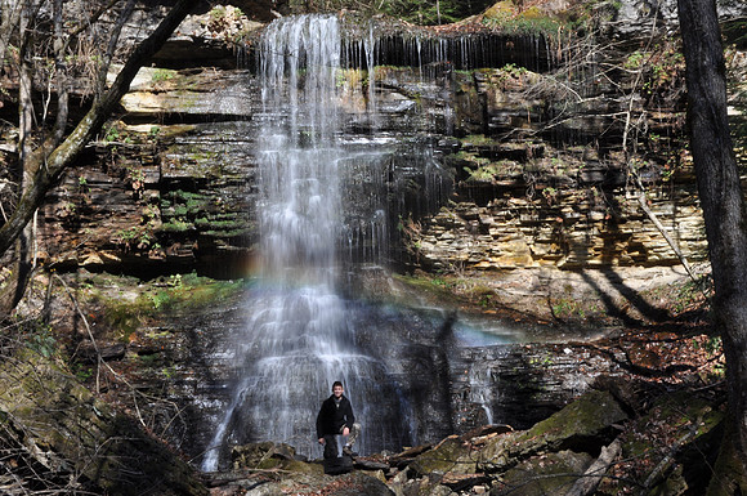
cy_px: 248
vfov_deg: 21.5
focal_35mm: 63
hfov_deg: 31.9
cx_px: 374
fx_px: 1305
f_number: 32
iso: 200
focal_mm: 42
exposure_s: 1/15
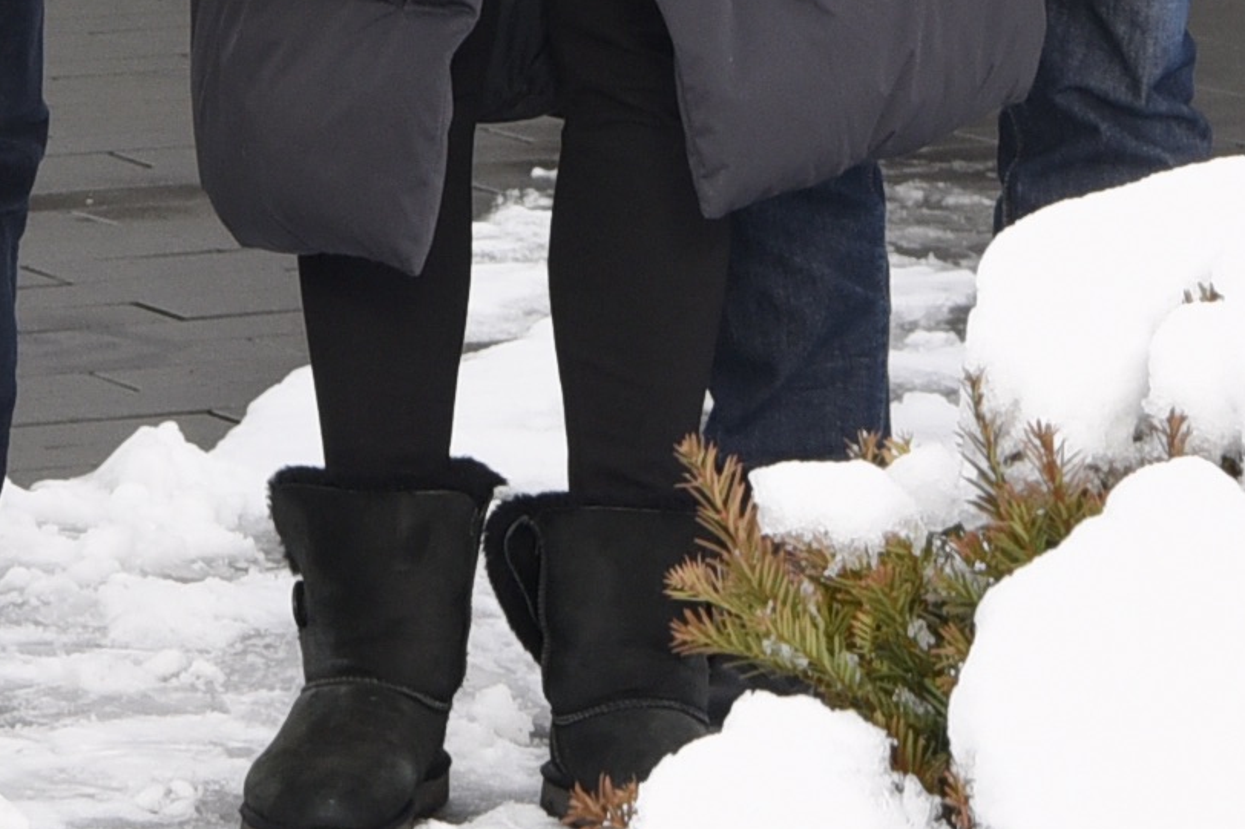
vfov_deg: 4.7
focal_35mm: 289
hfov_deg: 7.1
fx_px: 9992
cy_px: -1013
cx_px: 330
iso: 500
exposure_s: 1/320
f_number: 9
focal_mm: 52
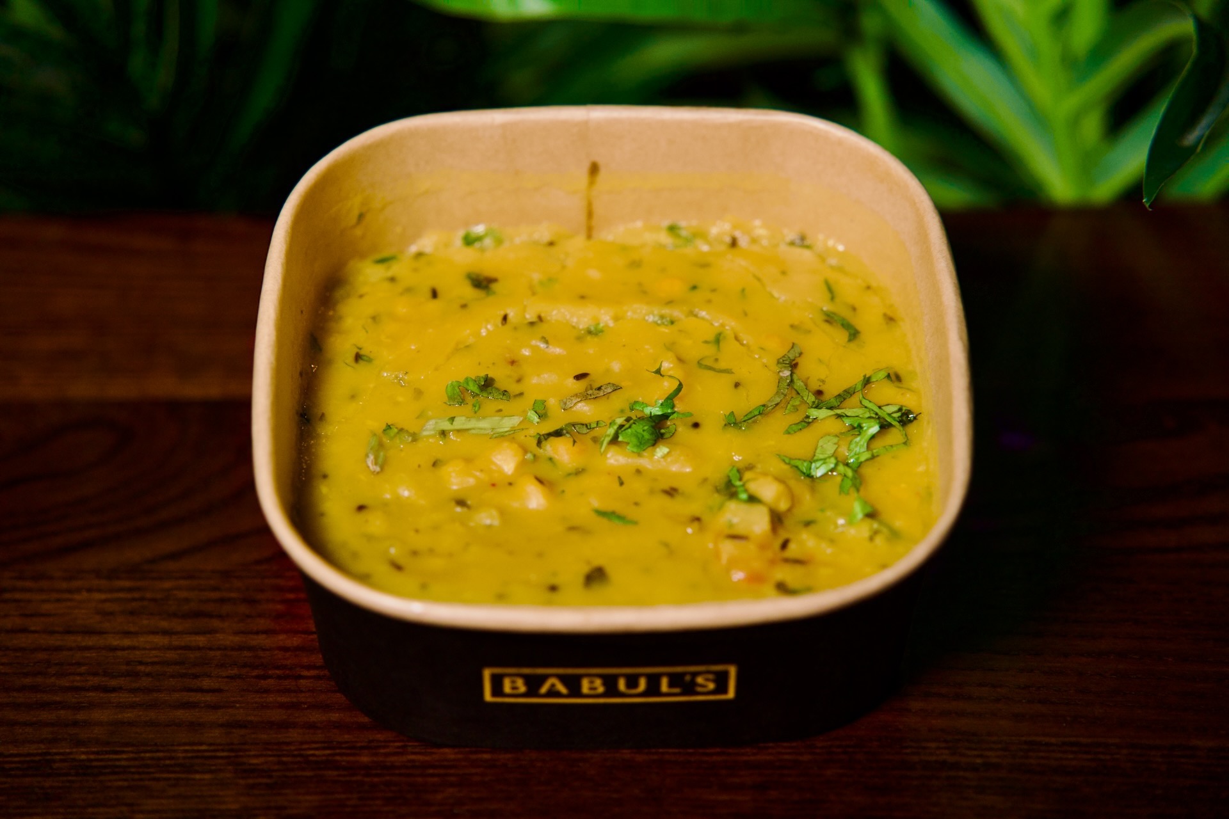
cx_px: 614
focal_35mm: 89
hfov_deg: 22.9
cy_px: 410
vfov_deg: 15.4
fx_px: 3038
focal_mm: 89
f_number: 4.5
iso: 2000
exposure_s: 1/250
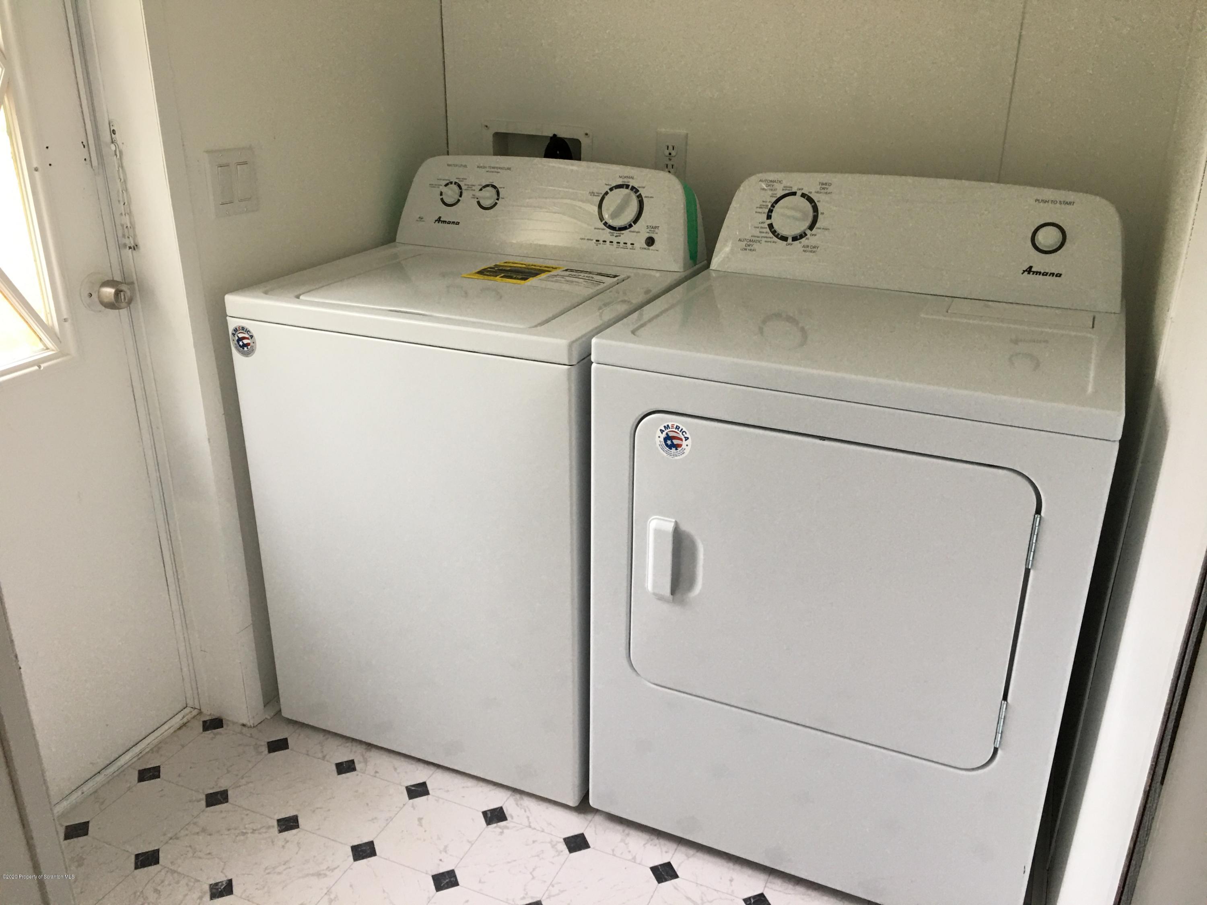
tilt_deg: -22.6
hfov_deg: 61.7
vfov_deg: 48.2
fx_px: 1011
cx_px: 604
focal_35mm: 29
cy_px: 452
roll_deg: -0.7
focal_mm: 4.15
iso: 40
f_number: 2.2
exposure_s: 1/30
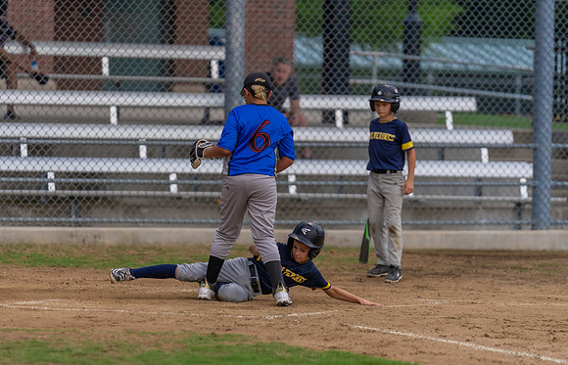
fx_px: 3773
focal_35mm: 242
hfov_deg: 8.6
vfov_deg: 5.5
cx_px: 228
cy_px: 226
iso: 1000
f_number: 2.8
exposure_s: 1/1000
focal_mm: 200
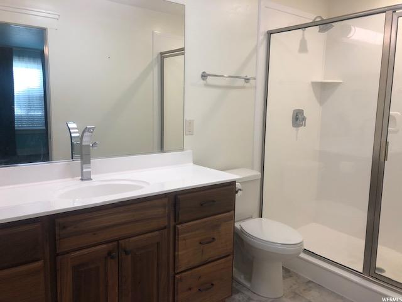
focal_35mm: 28
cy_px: 151
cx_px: 201
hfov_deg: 63.4
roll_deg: -1.0
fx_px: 325
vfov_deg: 49.7
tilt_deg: -7.5
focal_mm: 4
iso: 64
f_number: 1.8
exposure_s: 1/120
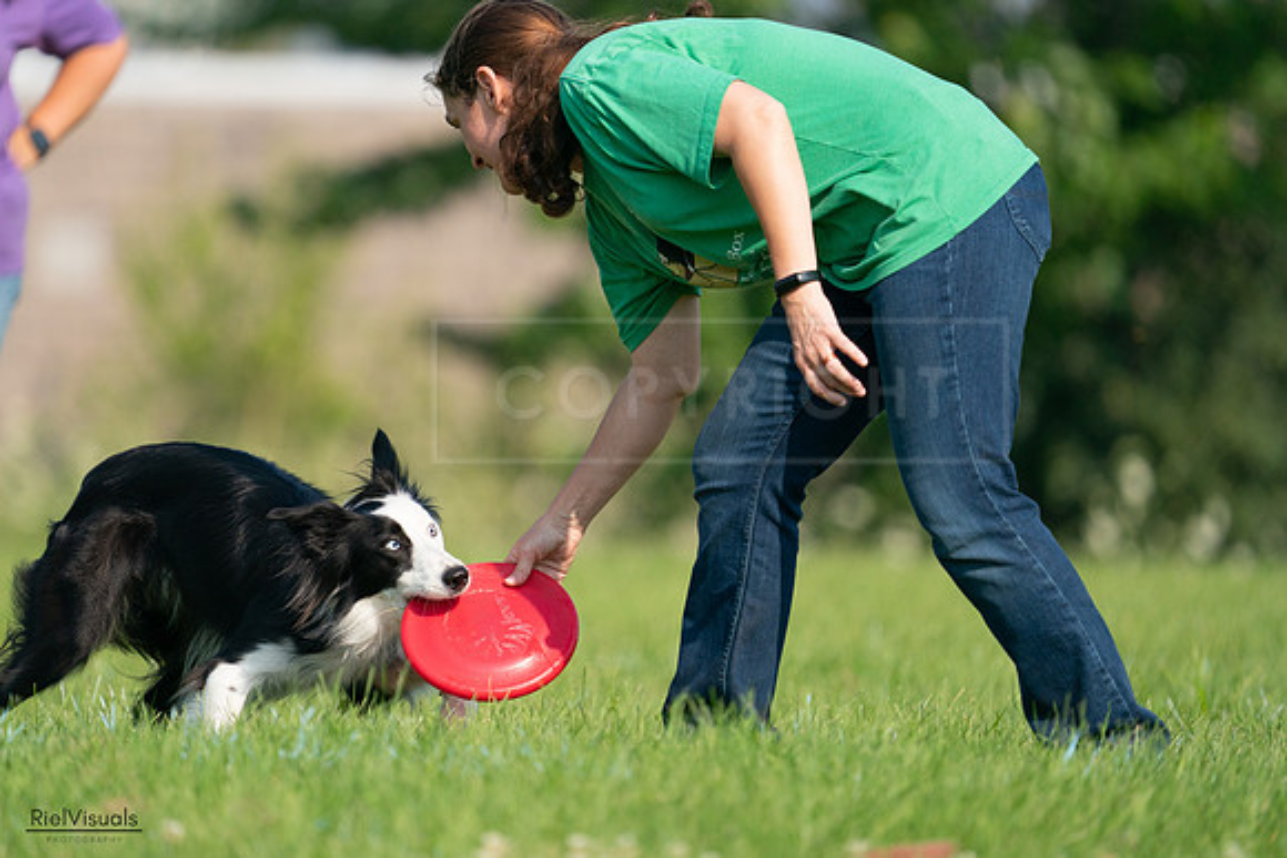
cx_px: 644
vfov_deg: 2.4
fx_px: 20417
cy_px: 429
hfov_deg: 3.6
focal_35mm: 571
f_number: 6.3
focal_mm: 571
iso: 1000
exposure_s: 1/4000
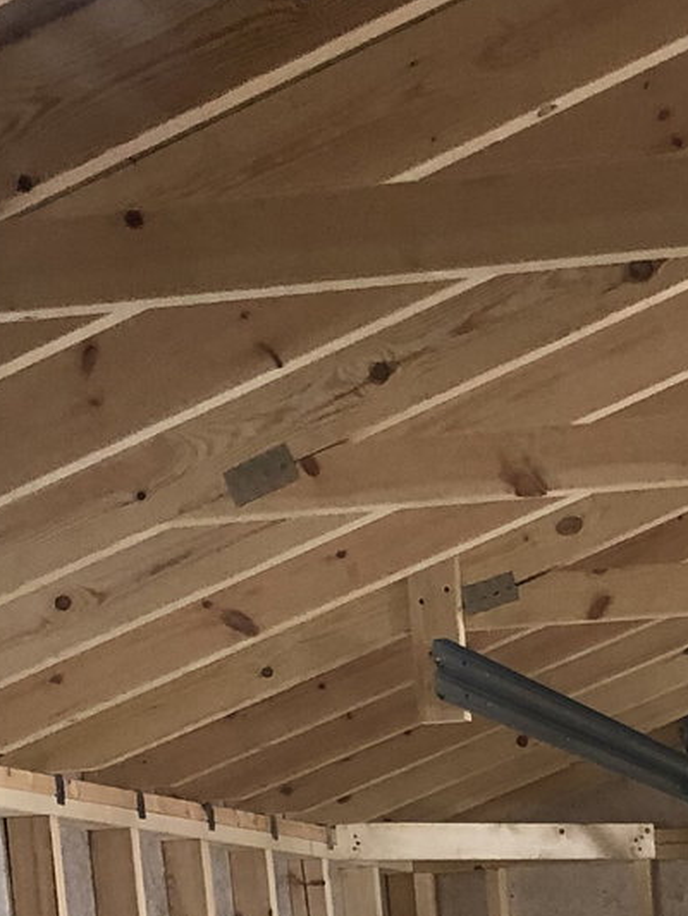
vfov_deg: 15.7
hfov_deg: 12.8
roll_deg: +4.3
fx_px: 2967
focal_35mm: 112
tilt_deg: -11.4
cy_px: 1510
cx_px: 886
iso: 40
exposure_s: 1/30
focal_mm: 3.99
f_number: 1.8
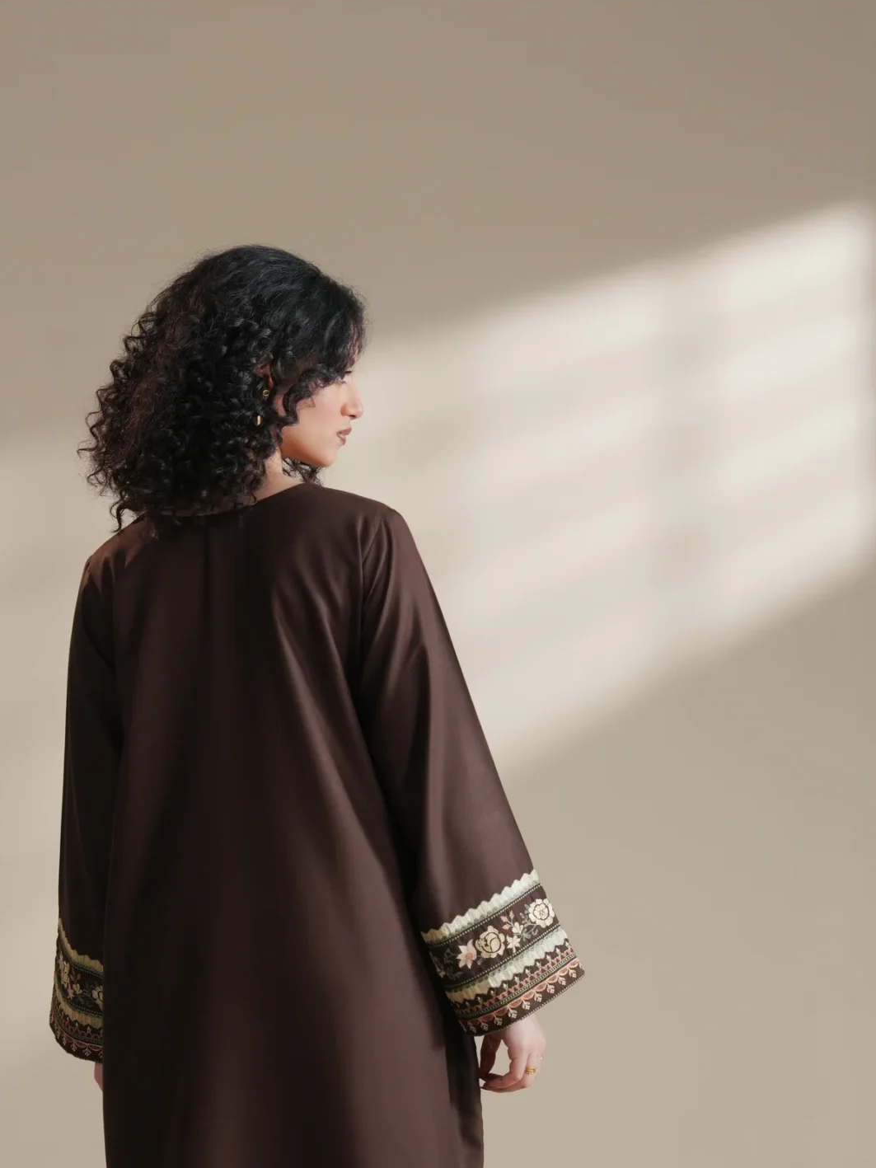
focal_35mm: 99
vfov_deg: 19.7
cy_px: 826
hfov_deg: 14.9
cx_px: 254
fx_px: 3340
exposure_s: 1/250
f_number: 3.5
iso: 500
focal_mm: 57
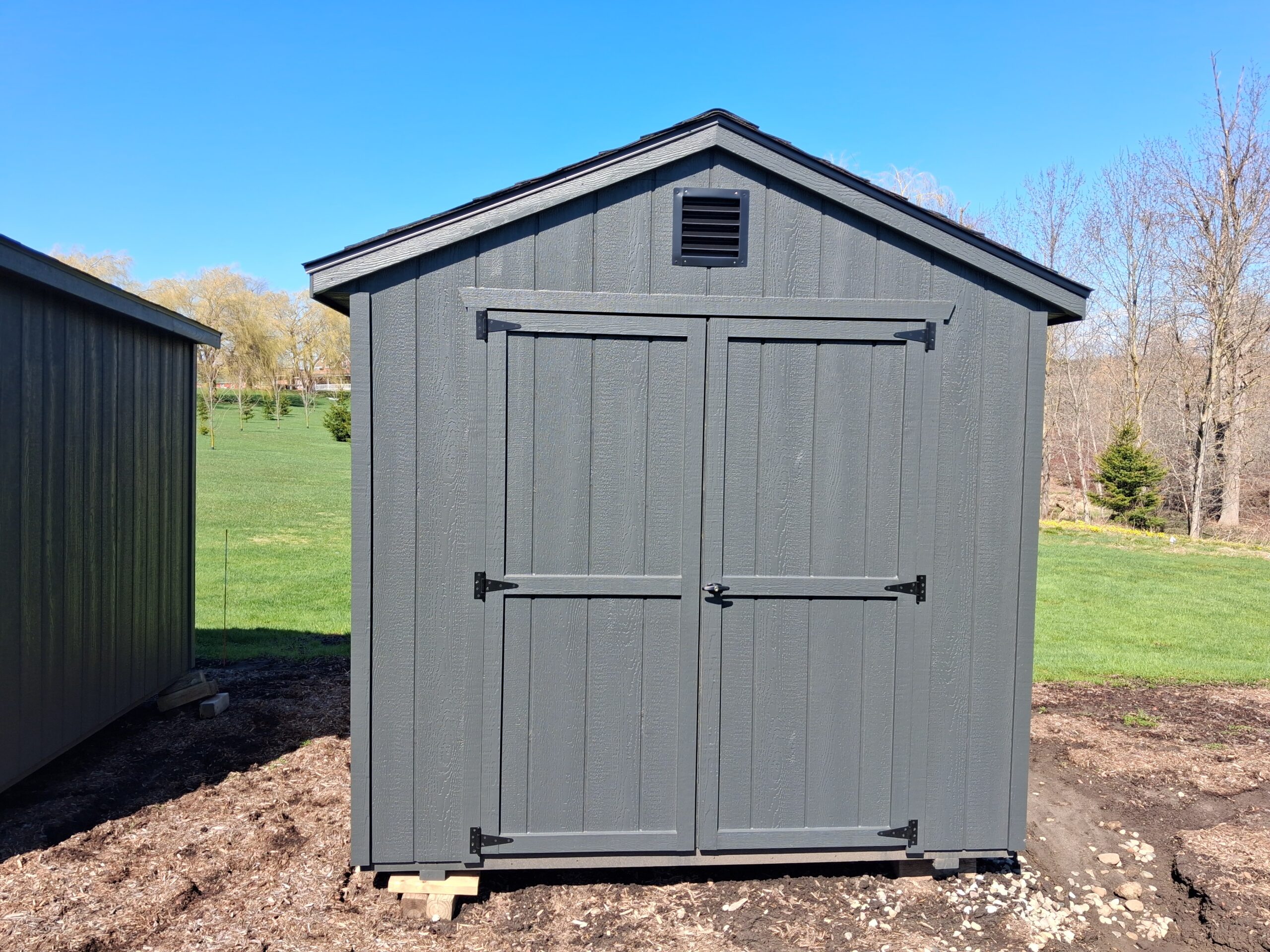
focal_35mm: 27
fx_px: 991
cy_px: 476
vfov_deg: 51.4
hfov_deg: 65.3
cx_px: 635
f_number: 1.8
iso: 25
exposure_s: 1/305
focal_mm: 4
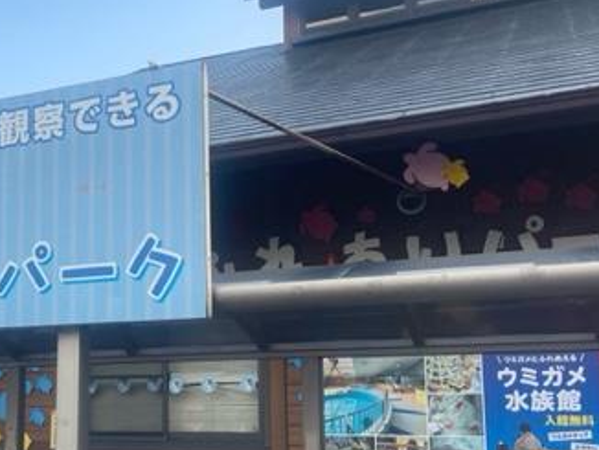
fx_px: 883
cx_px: 118
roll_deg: +0.0
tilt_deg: +11.0
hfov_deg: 36.2
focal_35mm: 51
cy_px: 312
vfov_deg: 28.3
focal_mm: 5.1
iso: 32
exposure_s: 1/501
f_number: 1.6
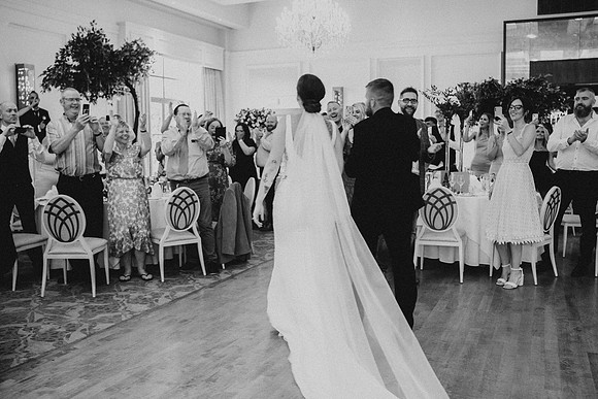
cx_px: 299
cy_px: 200
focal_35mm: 35
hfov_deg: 54.4
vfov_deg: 37.9
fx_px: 581
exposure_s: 1/125
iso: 1600
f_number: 2.8
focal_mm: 35
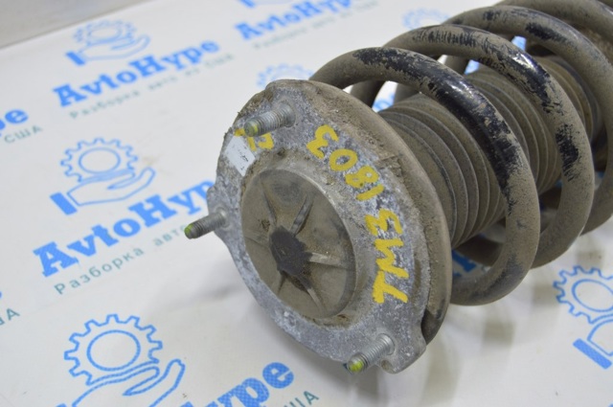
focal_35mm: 48
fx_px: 816
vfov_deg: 28.0
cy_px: 204
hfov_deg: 41.2
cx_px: 306
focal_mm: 32
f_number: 5.6
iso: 400
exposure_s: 1/20
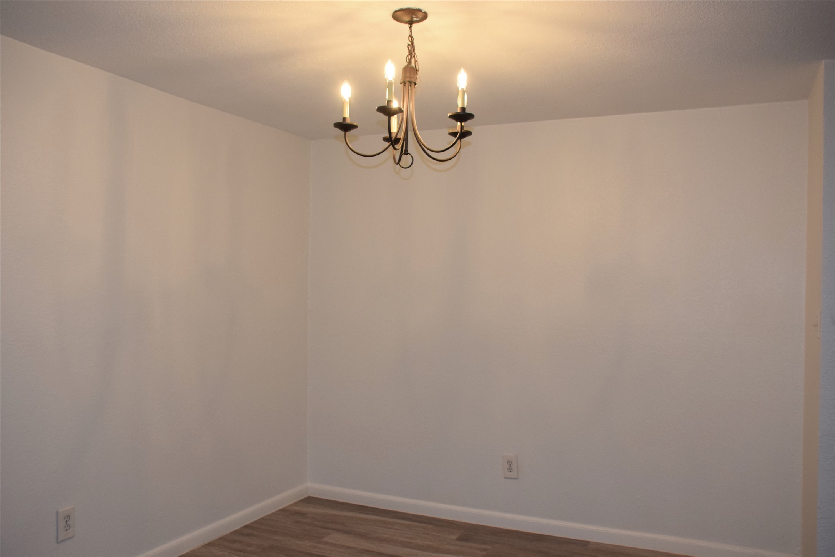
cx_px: 418
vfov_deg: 43.6
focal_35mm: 30
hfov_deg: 61.9
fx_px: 696
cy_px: 278
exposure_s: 1/100
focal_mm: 20
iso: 800
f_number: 5
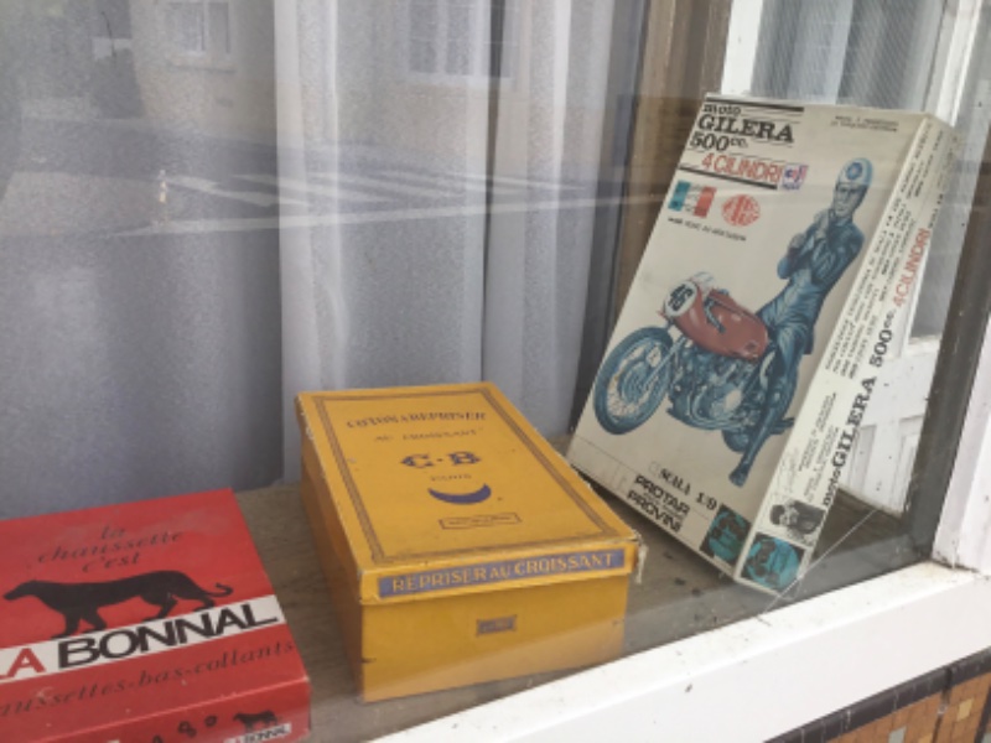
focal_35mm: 31
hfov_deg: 58.4
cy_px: 372
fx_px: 887
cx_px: 496
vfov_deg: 45.4
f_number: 2.4
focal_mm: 3.3
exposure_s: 1/360
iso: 25
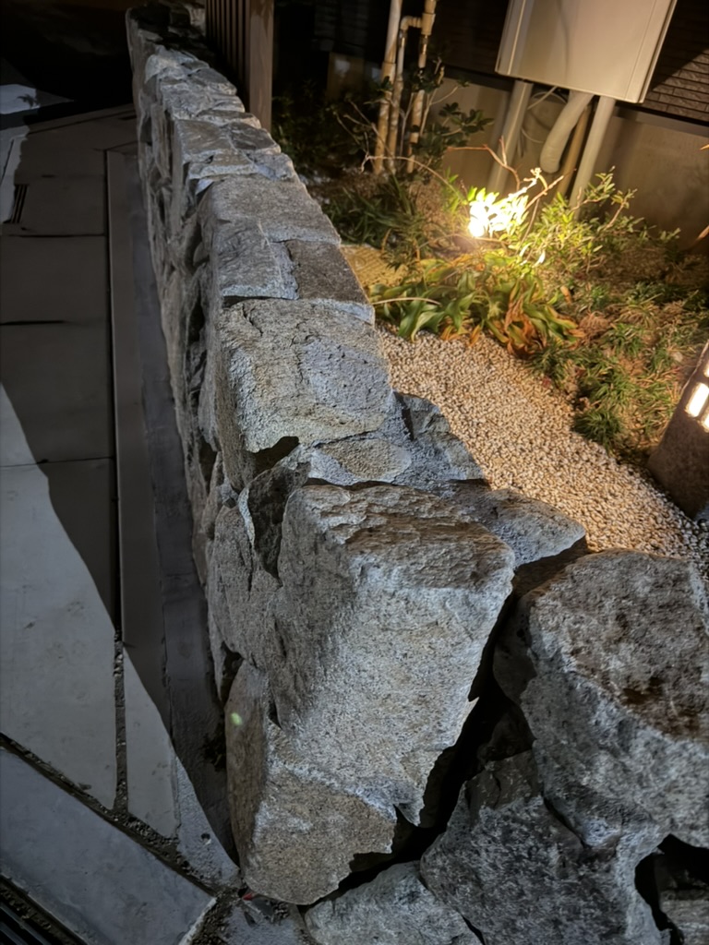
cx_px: 354
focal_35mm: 24
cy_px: 472
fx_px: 655
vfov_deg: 71.6
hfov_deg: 56.8
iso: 1600
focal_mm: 6.76
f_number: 1.78
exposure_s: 1/9
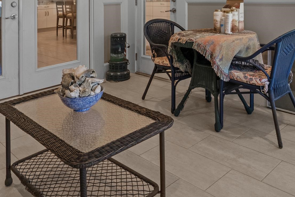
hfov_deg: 52.8
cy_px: 5
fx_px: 295
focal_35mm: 36
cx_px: 176
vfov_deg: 34.0
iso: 1000
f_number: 8
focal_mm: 16
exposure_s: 1/15
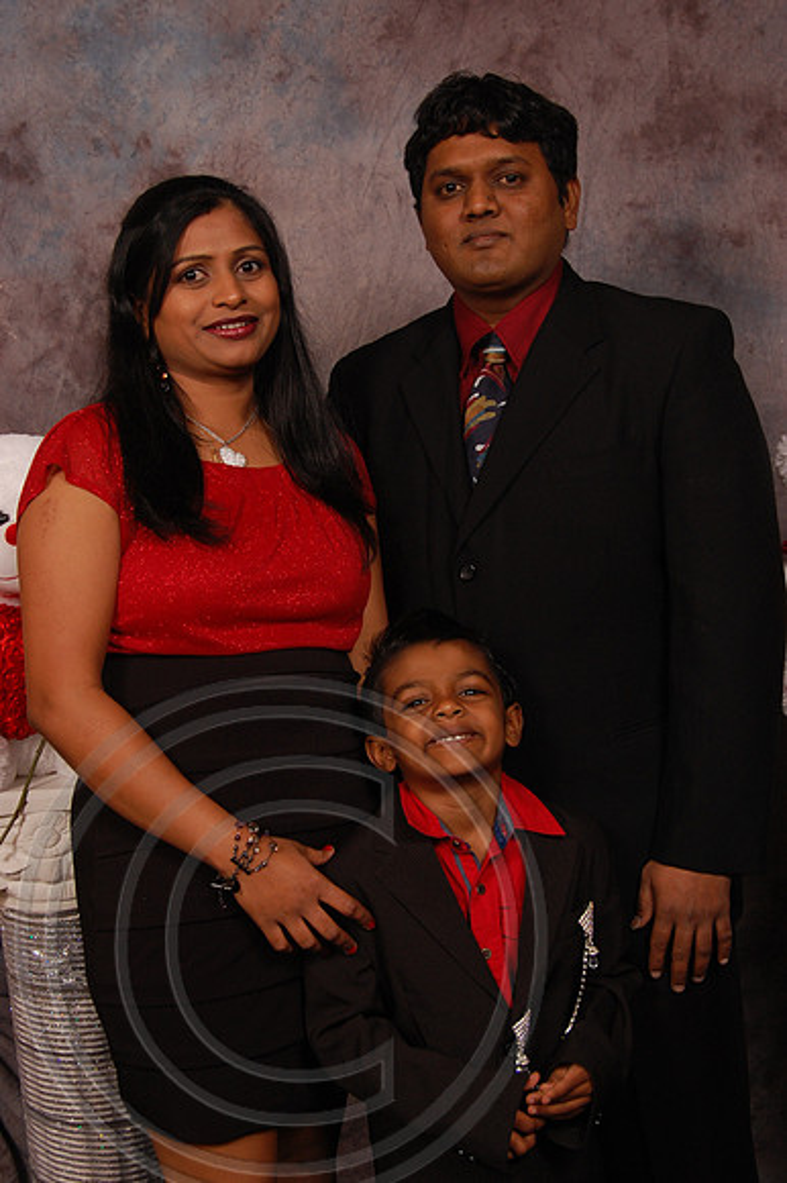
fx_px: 1576
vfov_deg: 41.1
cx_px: 394
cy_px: 592
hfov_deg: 28.0
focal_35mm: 48
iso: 400
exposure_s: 1/200
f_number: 5.6
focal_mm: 32
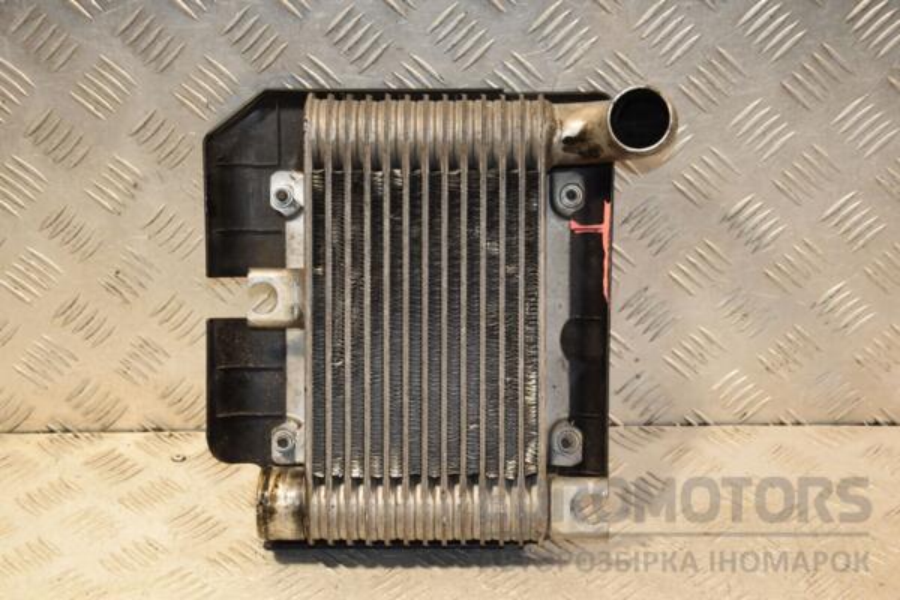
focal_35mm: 68
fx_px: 1687
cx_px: 450
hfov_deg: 29.9
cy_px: 300
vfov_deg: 20.2
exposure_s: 1/200
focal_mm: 45
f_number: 5
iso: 800
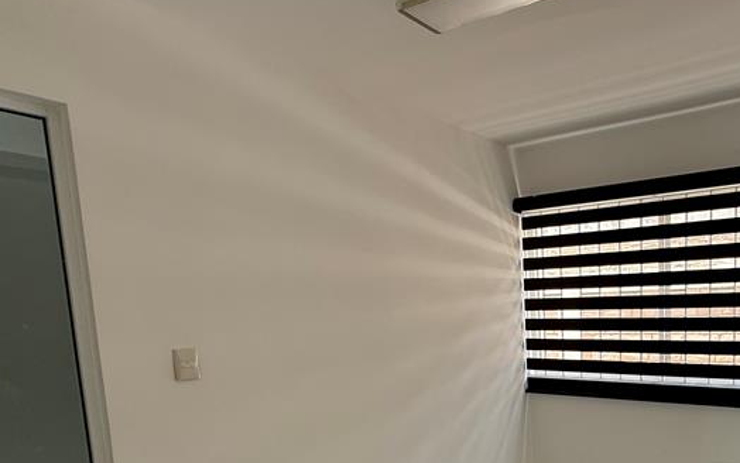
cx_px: 599
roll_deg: +1.0
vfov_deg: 40.8
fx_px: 585
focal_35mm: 29
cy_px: 390
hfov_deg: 59.2
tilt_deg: -6.6
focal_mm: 2.22
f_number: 2.2
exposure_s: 1/99
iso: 64
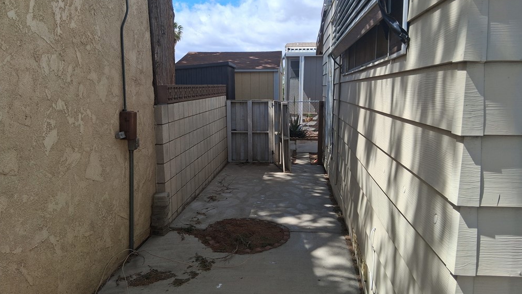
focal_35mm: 29
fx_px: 401
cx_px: 260
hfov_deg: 66.1
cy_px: 126
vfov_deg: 40.1
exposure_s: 1/657
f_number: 1.8
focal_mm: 3.98
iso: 25
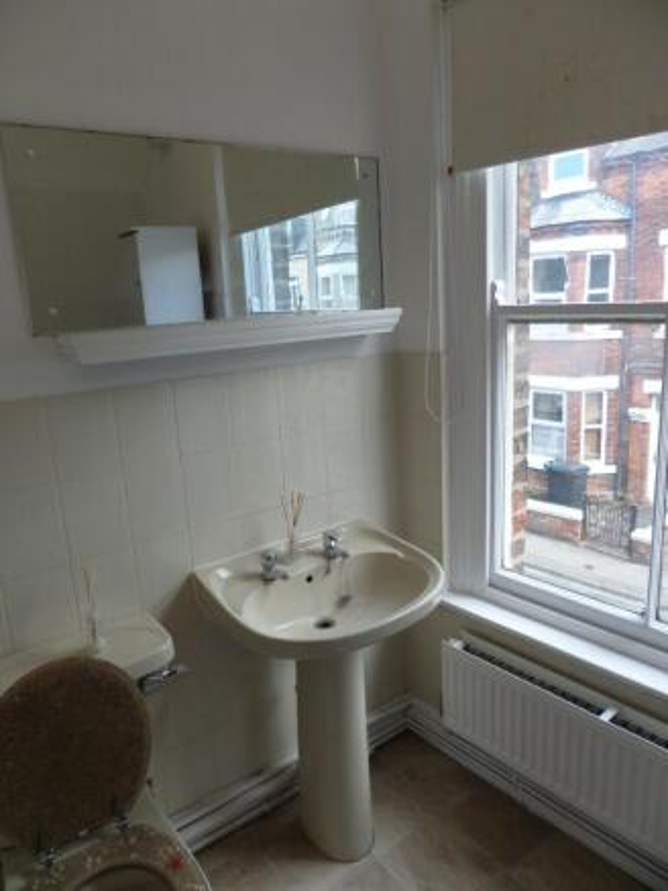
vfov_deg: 71.6
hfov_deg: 56.8
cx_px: 334
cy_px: 446
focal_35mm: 24
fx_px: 617
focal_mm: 4.3
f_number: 3.1
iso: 80
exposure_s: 1/125
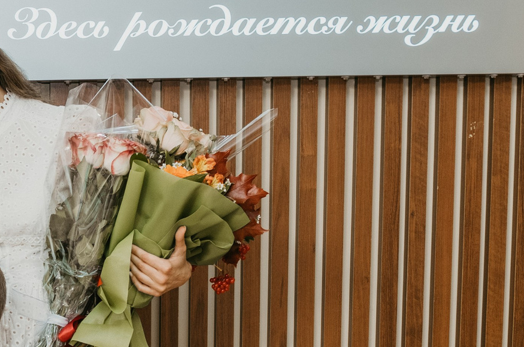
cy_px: 391
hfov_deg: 21.5
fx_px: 1264
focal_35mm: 87
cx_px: -124
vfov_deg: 15.2
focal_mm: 27
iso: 250
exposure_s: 1/160
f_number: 4
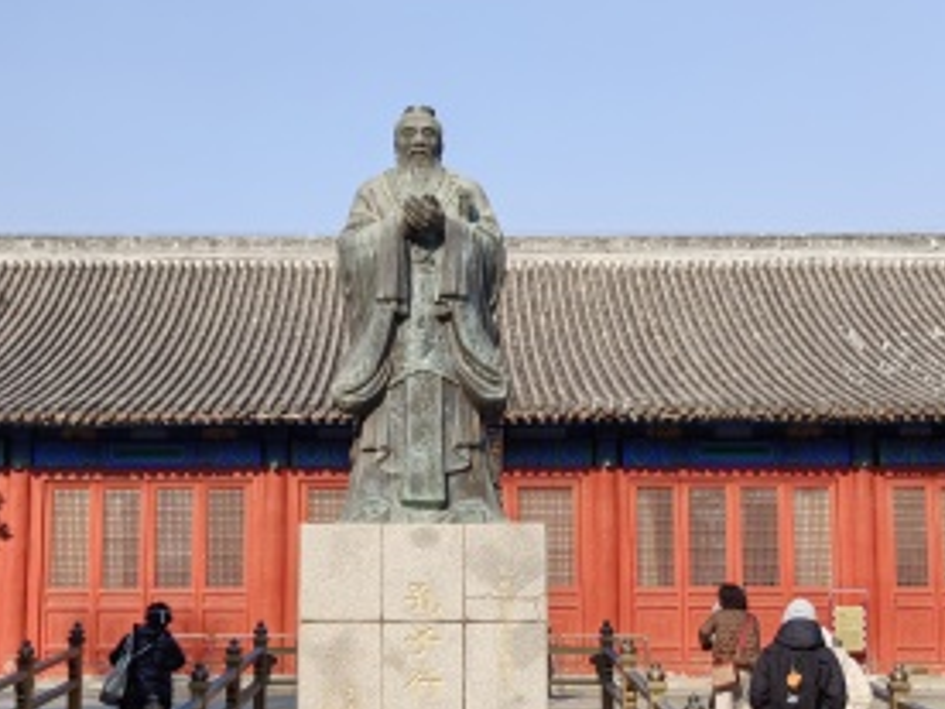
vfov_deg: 29.4
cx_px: 438
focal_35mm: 49
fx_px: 1338
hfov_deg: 38.9
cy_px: 495
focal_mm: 5.52
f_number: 1.9
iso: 50
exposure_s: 1/2646
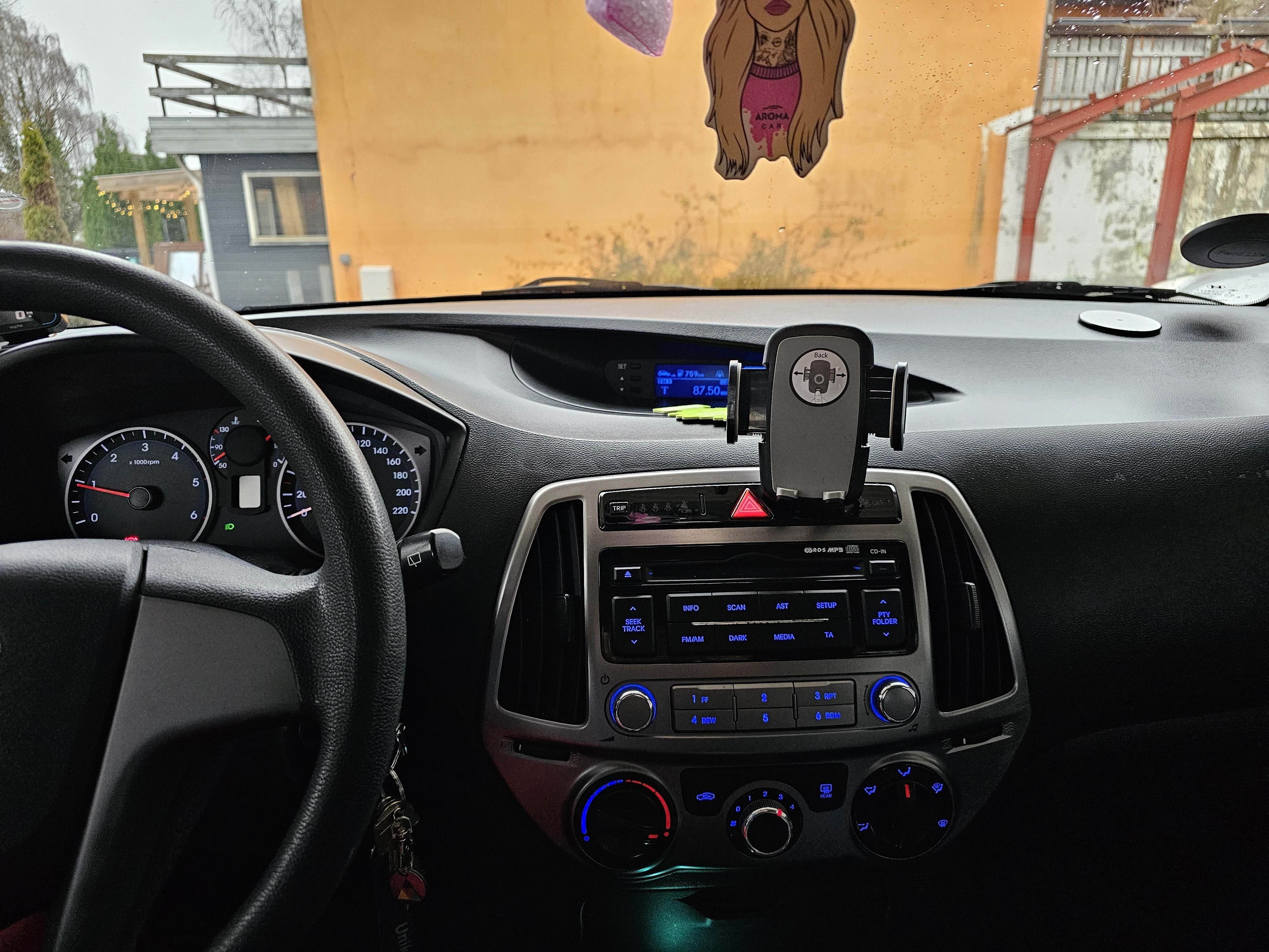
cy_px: 476
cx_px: 634
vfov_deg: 58.9
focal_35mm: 23
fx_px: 843
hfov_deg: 73.9
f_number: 1.7
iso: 500
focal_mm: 6.3
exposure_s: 1/142
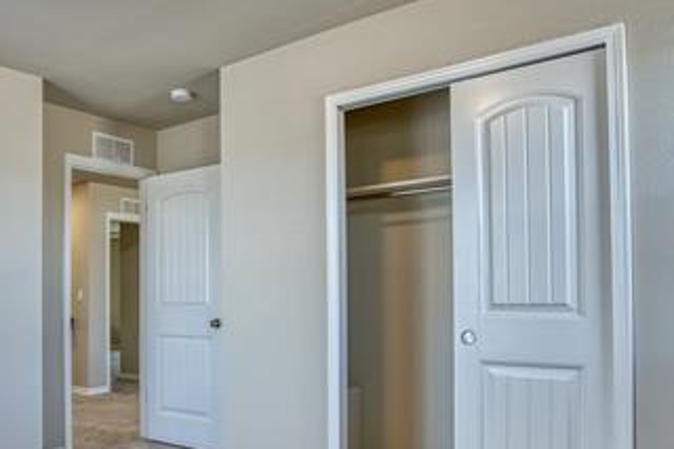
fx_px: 599
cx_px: 185
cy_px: 295
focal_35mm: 32
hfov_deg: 56.4
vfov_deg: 40.6
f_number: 4
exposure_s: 1/80
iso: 500
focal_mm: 16
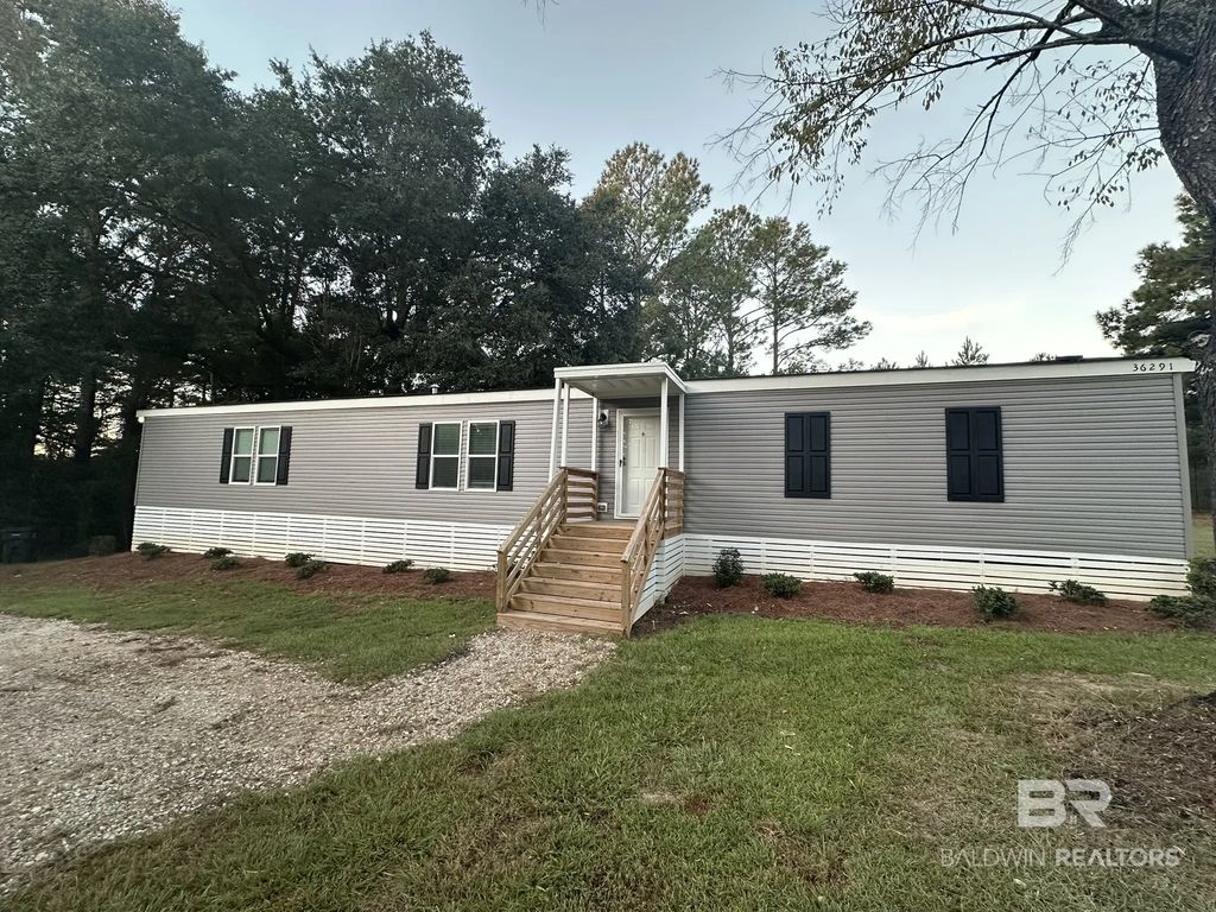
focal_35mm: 14
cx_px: 608
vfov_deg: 85.7
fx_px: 492
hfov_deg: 102.1
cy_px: 456
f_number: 2.2
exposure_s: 1/99
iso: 200
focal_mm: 2.22
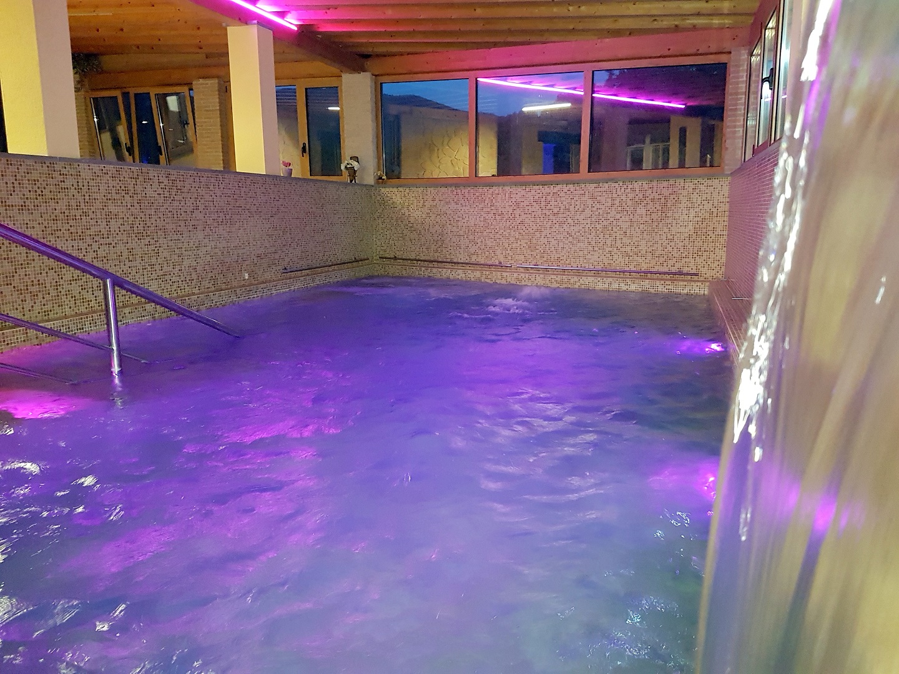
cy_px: 337
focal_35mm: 26
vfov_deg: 53.1
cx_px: 450
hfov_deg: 67.3
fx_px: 675
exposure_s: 1/10
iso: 500
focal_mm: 4.2
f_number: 1.7
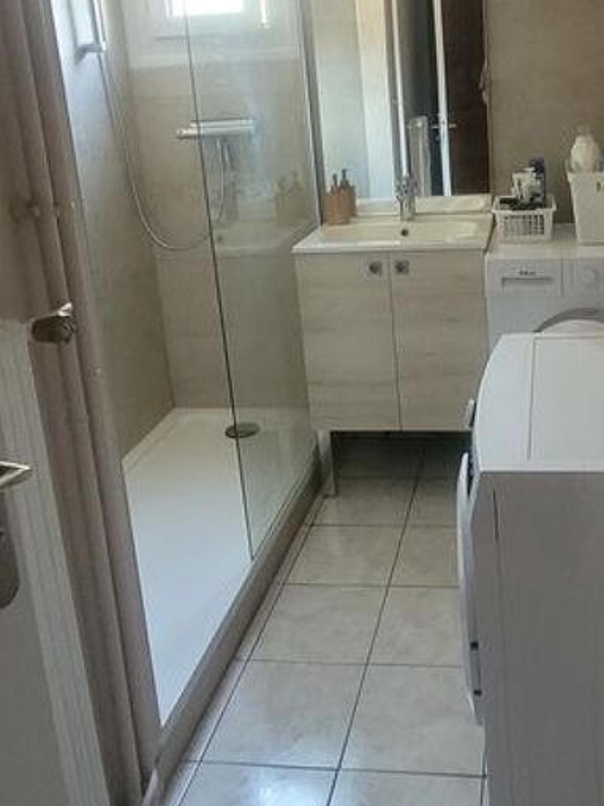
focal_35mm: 34
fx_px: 792
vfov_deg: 52.4
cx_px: 424
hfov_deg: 41.0
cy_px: 238
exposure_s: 1/33
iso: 320
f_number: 2.2
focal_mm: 1.74
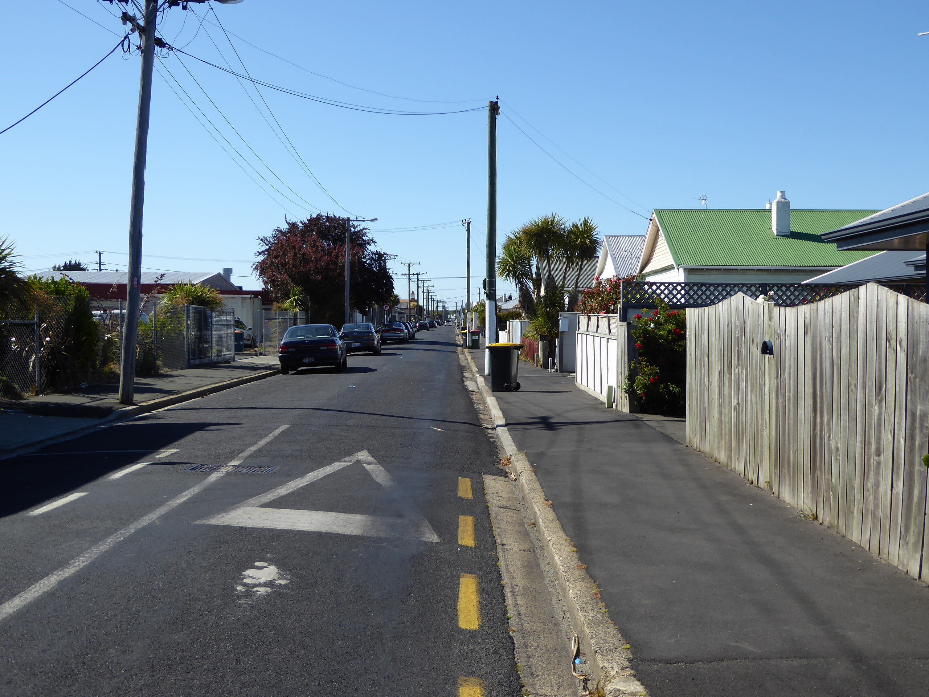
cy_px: 348
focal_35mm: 42
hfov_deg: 44.8
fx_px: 1127
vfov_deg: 34.3
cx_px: 464
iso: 80
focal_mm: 7.2
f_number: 3.8
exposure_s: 1/640
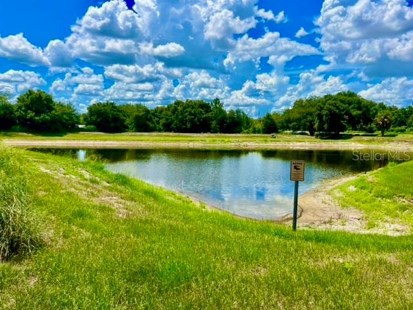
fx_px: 310
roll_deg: -0.1
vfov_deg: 53.1
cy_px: 155
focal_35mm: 26
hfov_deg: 67.3
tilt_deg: -4.0
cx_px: 206
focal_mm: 5.1
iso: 50
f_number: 1.6
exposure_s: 1/5319
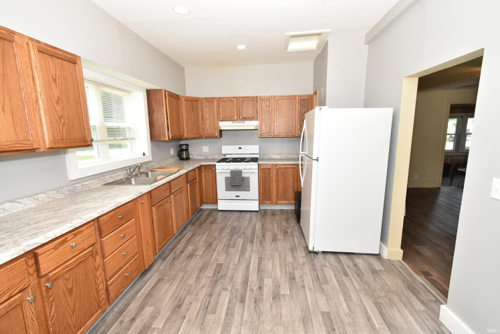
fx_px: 208
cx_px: 250
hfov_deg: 100.3
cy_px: 167
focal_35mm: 15
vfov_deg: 77.4
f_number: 8
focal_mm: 10
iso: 400
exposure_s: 1/100
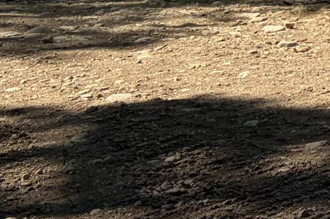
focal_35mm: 157
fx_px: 1438
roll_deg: +0.5
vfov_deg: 8.1
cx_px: 824
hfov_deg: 10.9
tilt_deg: +7.4
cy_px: -309
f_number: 1.6
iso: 50
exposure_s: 1/2865
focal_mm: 5.96
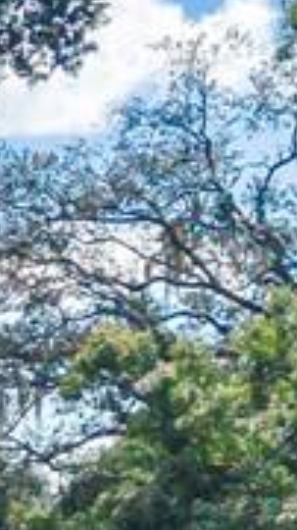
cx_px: -1520
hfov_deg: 4.1
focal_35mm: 232
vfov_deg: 9.3
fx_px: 3254
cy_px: 377
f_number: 1.8
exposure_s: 1/4000
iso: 200
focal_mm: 8.67
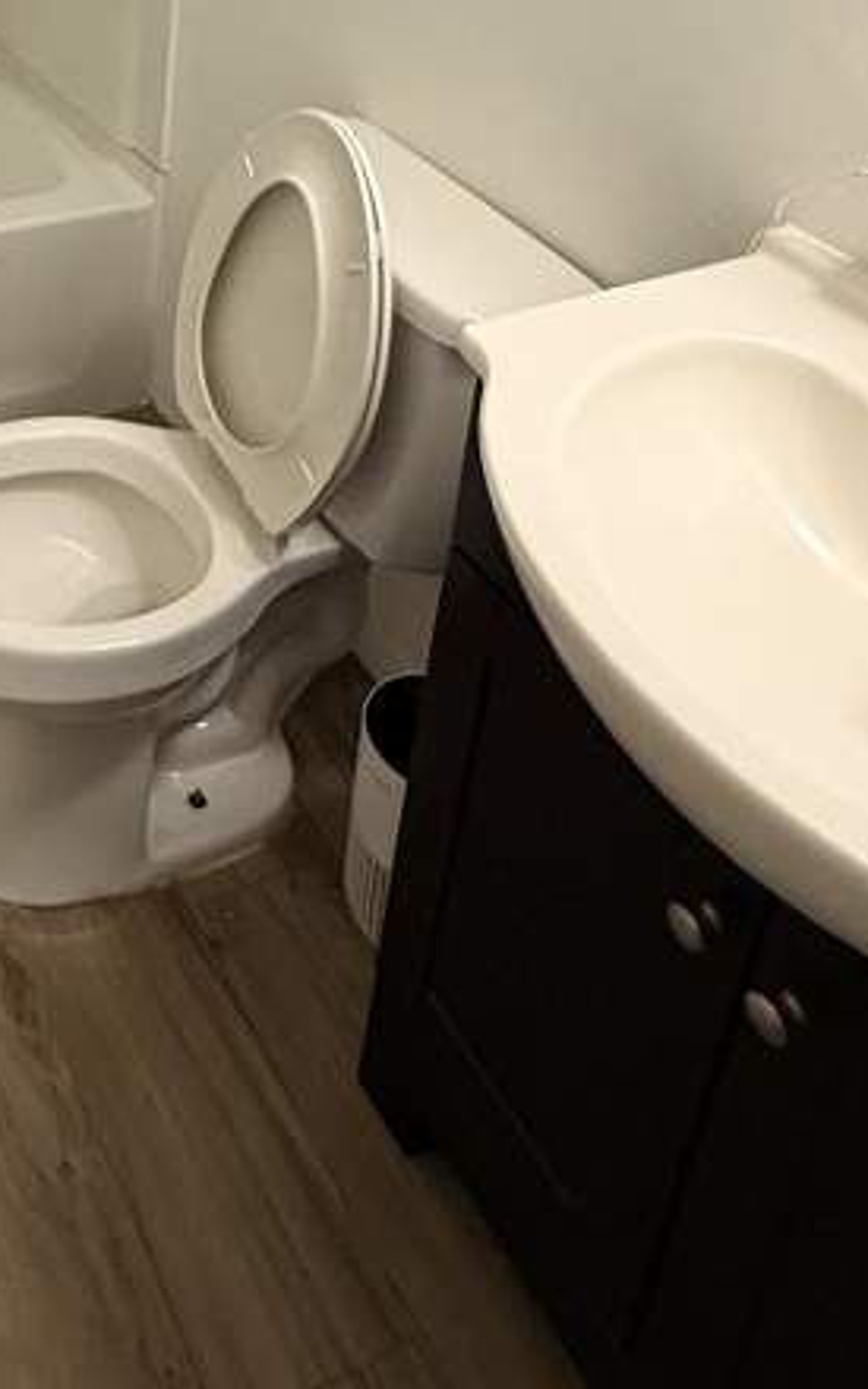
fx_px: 1363
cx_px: -69
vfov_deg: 45.3
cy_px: -9
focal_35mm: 36
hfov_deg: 31.6
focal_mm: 2.22
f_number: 2.2
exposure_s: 1/60
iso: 250
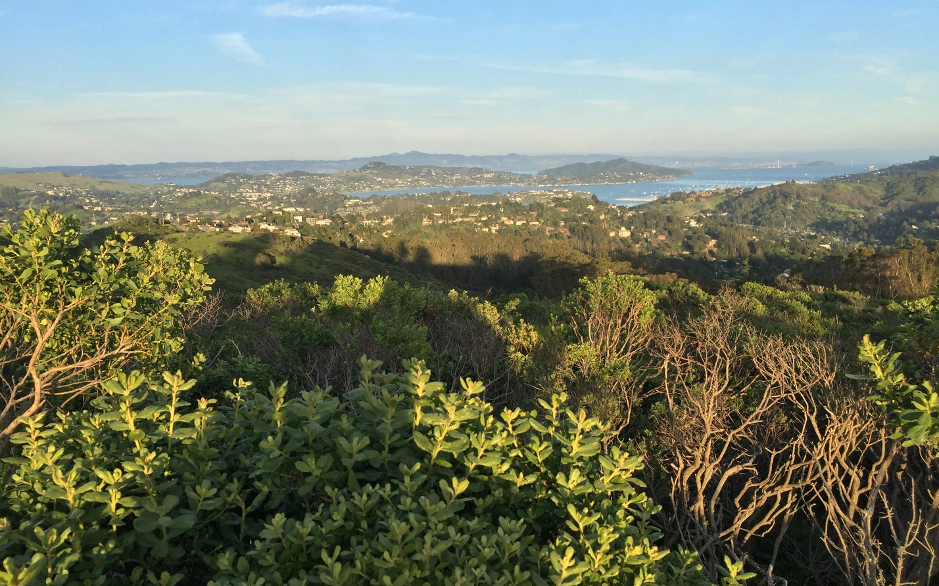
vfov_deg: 40.6
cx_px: 468
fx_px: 793
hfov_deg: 61.2
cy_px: 271
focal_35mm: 31
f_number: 2.2
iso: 32
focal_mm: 4.15
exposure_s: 1/670
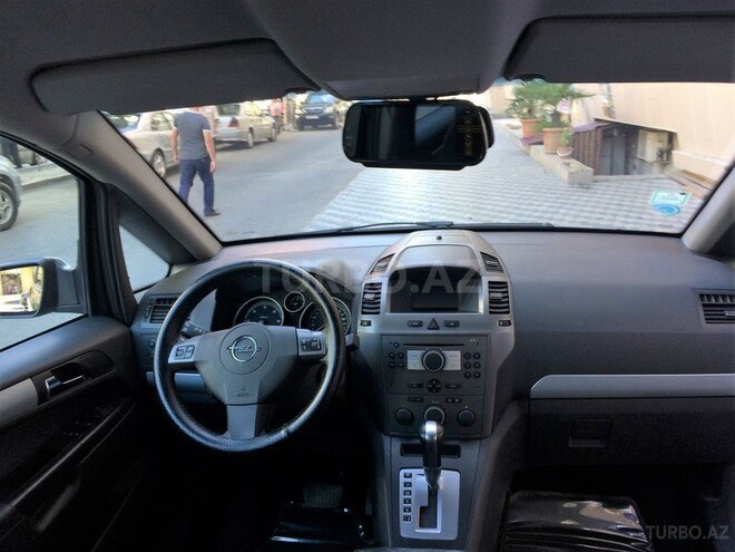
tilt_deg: -15.9
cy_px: 276
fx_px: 616
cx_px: 368
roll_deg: +3.3
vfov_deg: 48.2
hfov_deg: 61.7
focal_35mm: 29
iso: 32
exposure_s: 1/33
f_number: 2.2
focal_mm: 4.15
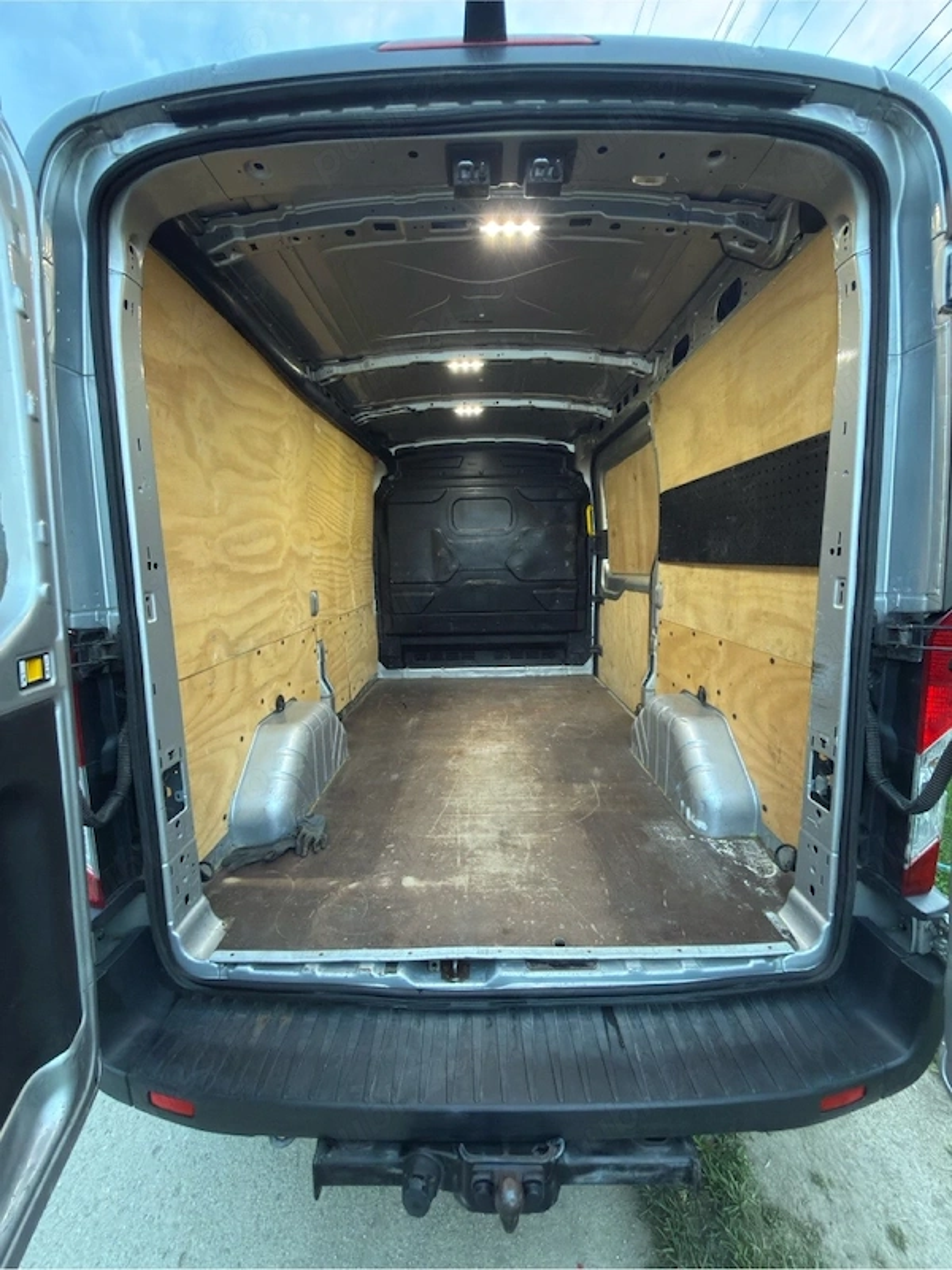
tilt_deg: -9.0
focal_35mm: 14
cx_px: 476
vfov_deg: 102.1
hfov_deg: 85.7
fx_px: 513
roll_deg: +0.6
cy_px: 635
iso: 320
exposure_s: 1/20
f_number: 2.2
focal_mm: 2.22
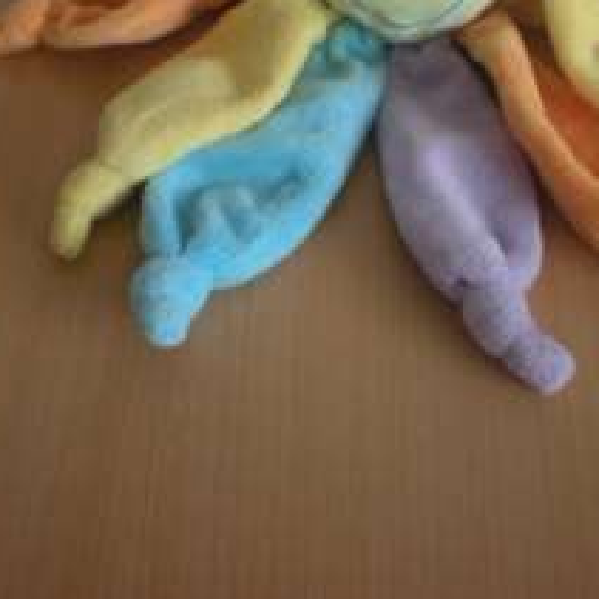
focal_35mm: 62
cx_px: 378
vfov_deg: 26.7
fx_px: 1214
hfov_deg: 27.6
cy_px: 48
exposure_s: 1/57.5
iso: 200
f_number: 3.1
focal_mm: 6.3
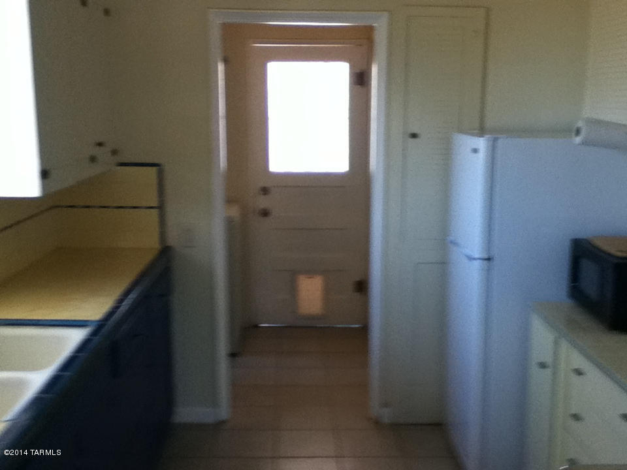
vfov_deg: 44.2
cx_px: 314
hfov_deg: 56.8
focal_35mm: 32
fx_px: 580
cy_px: 235
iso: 100
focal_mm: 3.85
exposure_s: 1/30
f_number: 2.4
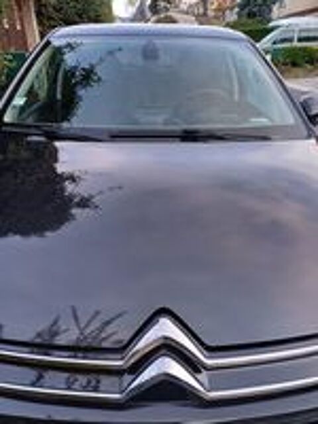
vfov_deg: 69.4
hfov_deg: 54.9
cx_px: 159
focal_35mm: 25
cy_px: 212
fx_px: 306
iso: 200
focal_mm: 4.65
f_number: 1.8
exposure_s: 1/50
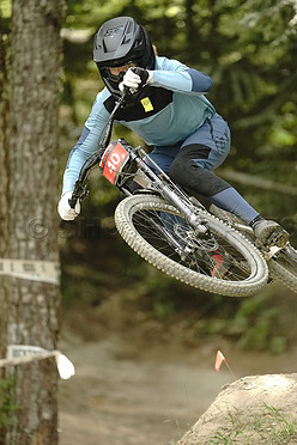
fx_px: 8984
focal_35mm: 726
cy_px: 222
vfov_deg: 2.8
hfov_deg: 1.9
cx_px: 178
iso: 5000
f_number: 4
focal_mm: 600
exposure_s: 1/2500
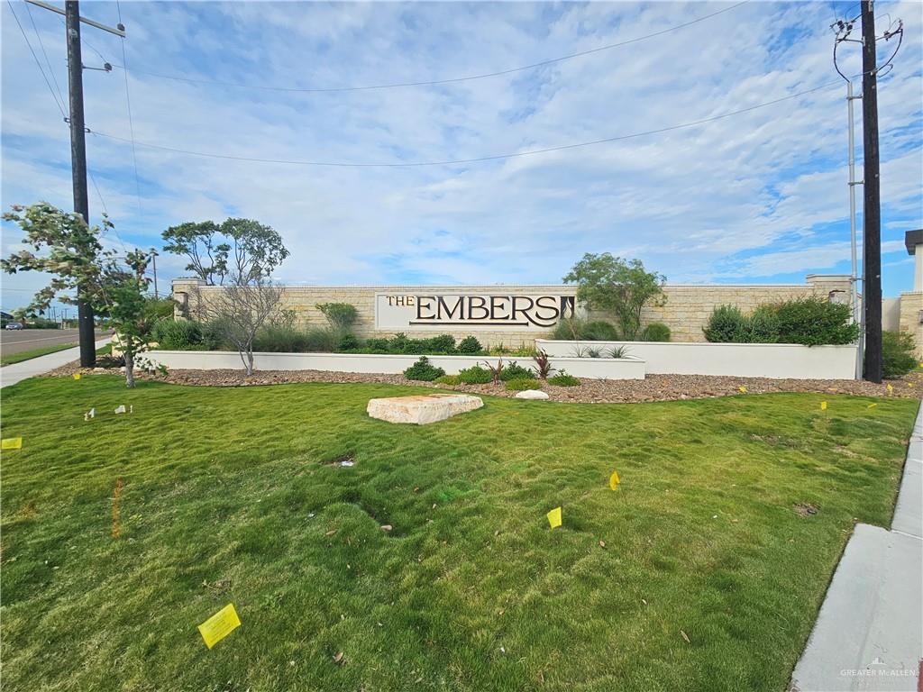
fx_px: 347
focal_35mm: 13
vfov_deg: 89.9
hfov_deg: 106.2
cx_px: 462
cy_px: 346
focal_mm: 2.2
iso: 50
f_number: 2.2
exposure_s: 1/3203
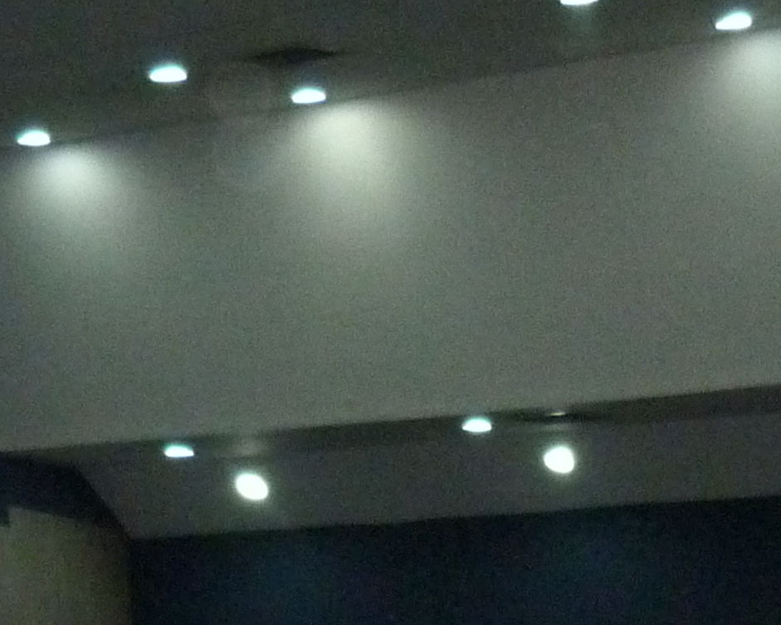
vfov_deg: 12.4
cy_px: 1188
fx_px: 2589
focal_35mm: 112
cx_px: 664
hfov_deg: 17.0
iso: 400
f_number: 2.8
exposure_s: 1/60
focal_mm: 4.5
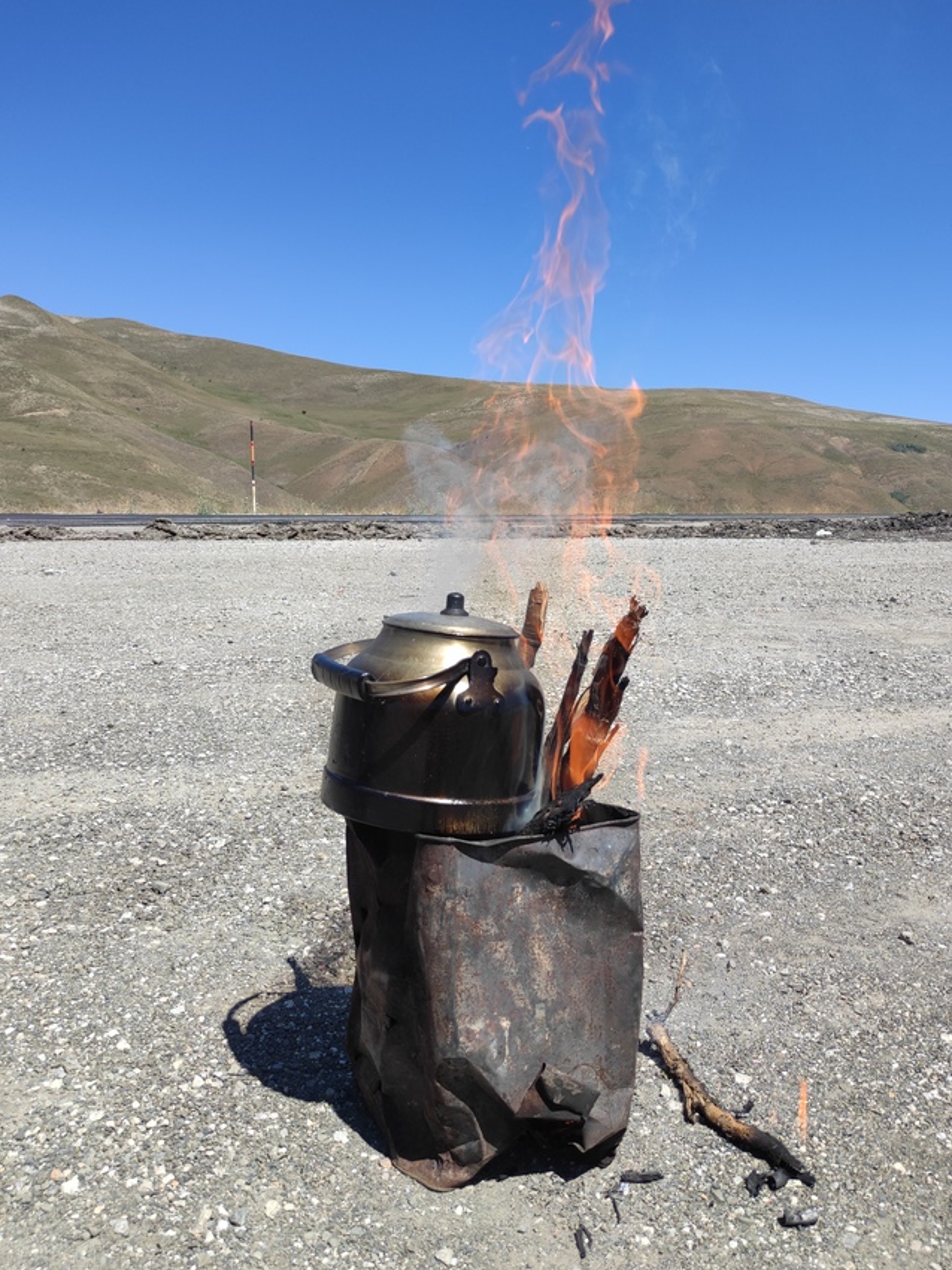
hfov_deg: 51.3
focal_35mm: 27
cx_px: 491
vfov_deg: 65.3
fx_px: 990
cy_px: 660
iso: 100
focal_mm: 5.43
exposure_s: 1/1047
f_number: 1.89
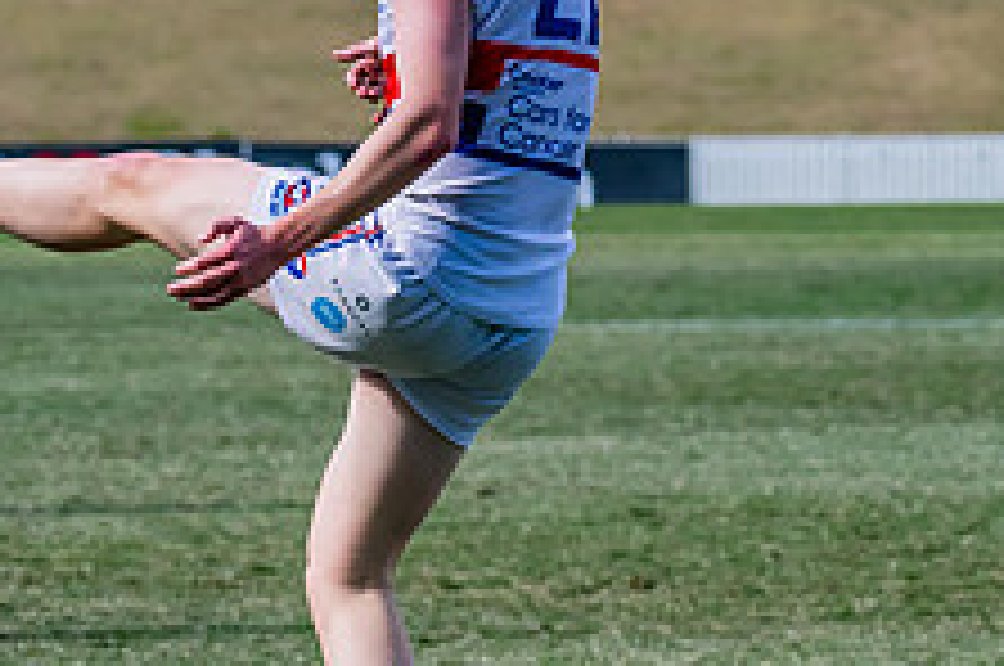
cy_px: 398
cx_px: -4
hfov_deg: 4.4
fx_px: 13089
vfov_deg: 2.9
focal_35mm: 470
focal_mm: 170
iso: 800
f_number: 7.1
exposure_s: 1/2000
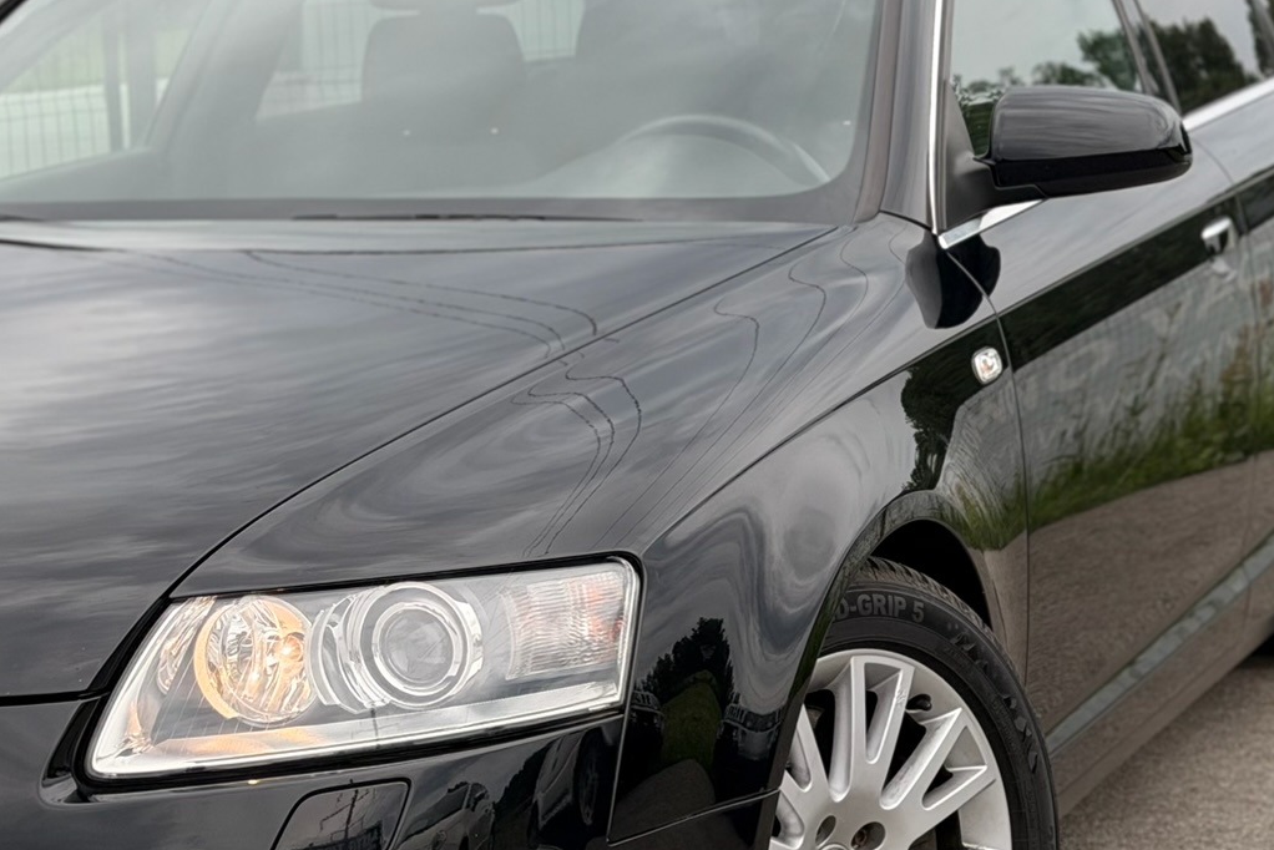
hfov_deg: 20.2
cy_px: 553
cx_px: 297
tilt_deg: -9.7
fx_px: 3540
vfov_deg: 13.7
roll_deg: +0.3
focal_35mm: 100
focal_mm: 6.76
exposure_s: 1/1456
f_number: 1.78
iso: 64
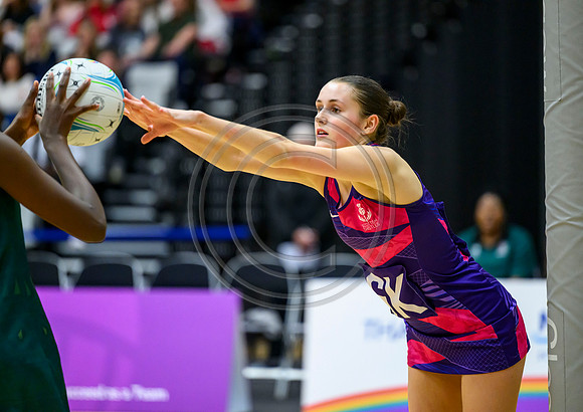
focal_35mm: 198
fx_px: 3262
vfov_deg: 7.2
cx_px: 309
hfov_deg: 10.2
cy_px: 206
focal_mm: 190
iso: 4000
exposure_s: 1/1000
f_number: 2.8
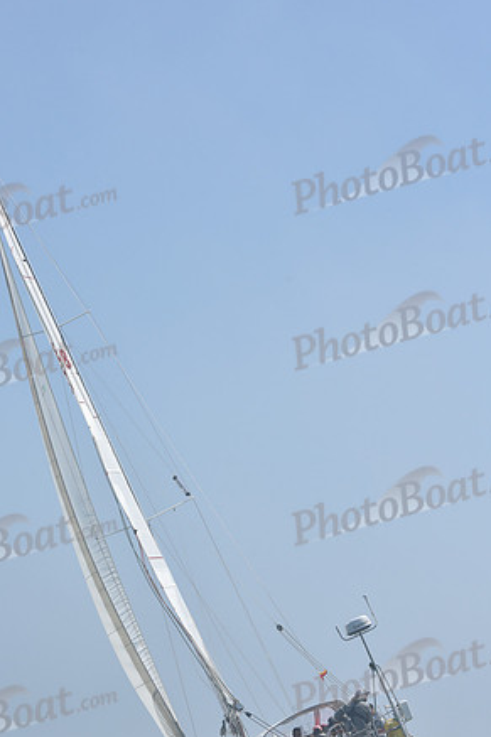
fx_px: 1904
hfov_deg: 14.7
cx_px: 205
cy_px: 438
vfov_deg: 21.9
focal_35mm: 93
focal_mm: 70
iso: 320
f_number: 11
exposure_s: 1/1000
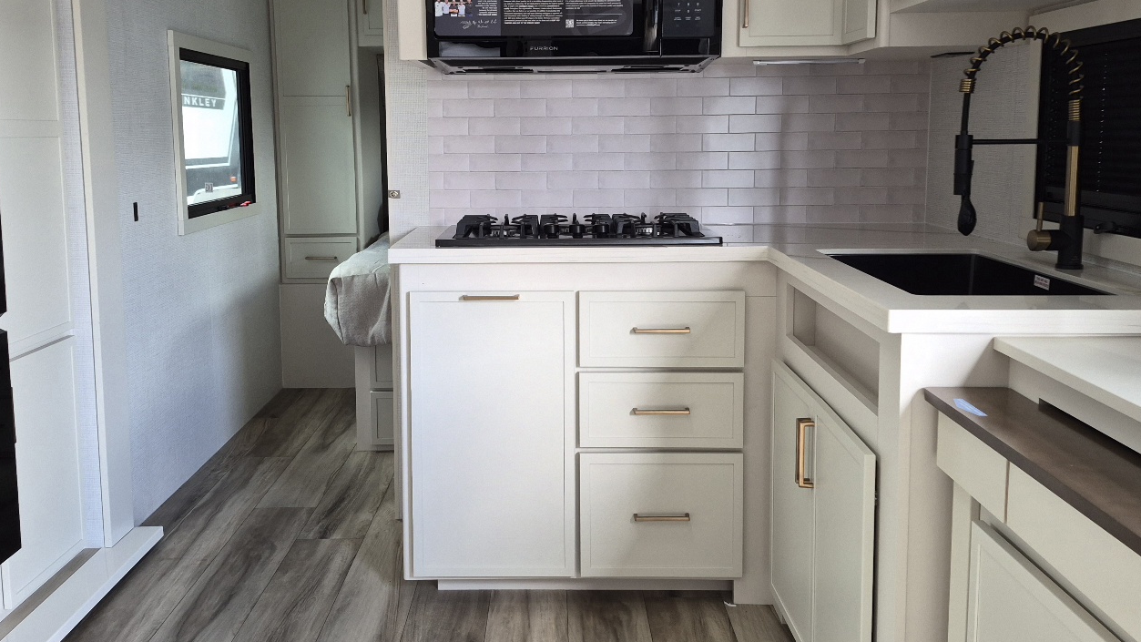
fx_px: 968
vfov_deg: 36.5
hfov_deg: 61.0
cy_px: 246
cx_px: 559
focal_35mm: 32
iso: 250
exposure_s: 1/120
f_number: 1.8
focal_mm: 5.4
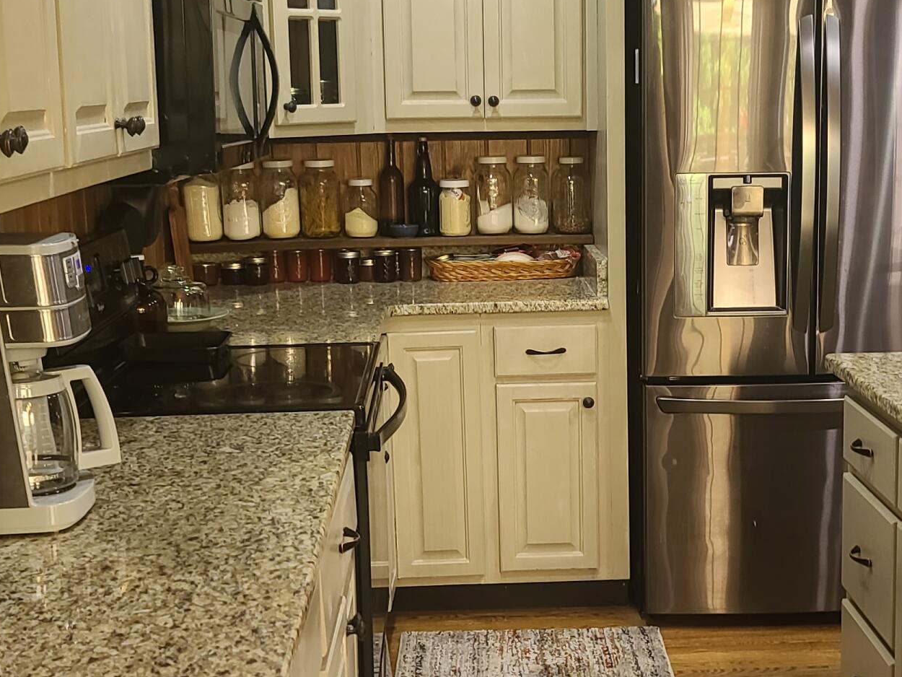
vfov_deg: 24.4
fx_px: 1564
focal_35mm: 60
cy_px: 306
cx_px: 553
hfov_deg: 32.1
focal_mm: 7
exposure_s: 1/60
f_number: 1.8
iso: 125
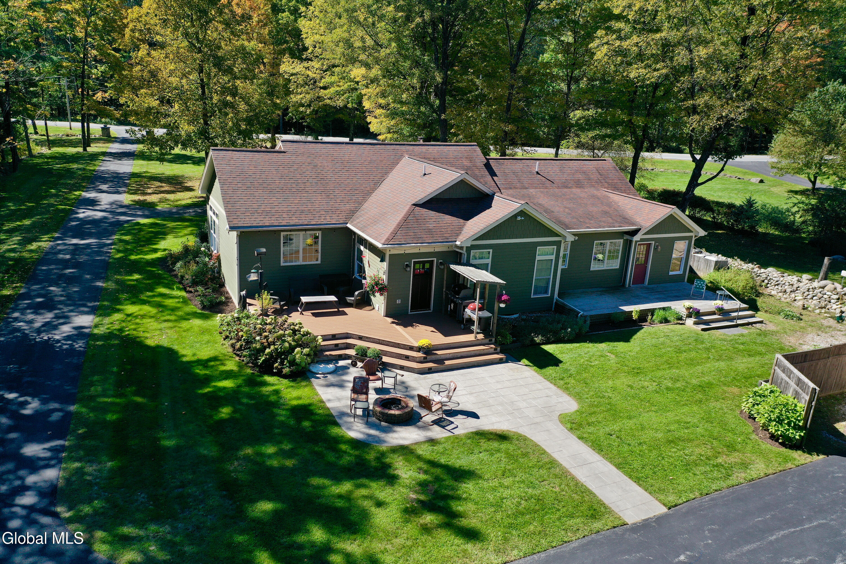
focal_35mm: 28
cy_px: 282
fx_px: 658
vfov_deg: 46.4
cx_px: 423
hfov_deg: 65.5
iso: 100
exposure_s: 1/80
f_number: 3.5
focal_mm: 10.26
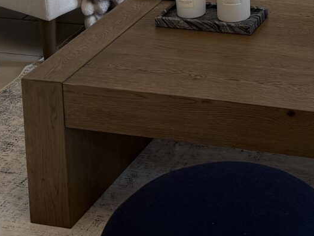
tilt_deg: -7.6
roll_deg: +1.8
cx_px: 327
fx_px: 1062
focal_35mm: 117
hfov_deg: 16.4
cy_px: -249
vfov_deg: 11.3
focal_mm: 6.76
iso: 64
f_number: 1.78
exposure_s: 1/100
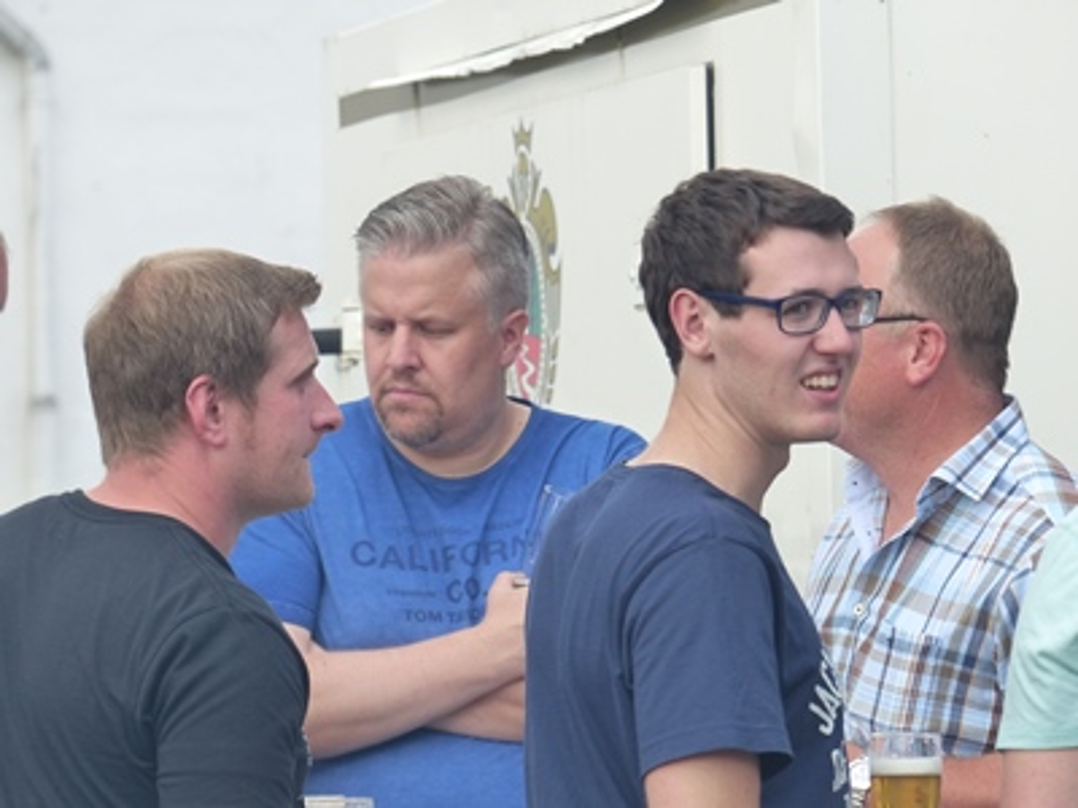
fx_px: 11180
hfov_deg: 5.5
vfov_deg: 4.1
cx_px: 539
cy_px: 404
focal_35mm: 359
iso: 160
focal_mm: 64.6
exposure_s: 1/125
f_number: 4
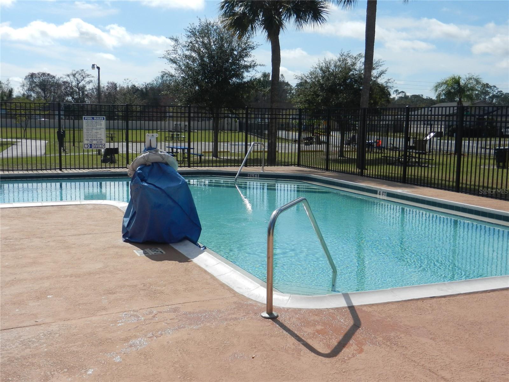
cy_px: 191
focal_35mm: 38
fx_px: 559
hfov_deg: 49.0
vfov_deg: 37.7
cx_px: 254
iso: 160
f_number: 8
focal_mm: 6.9
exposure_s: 1/800
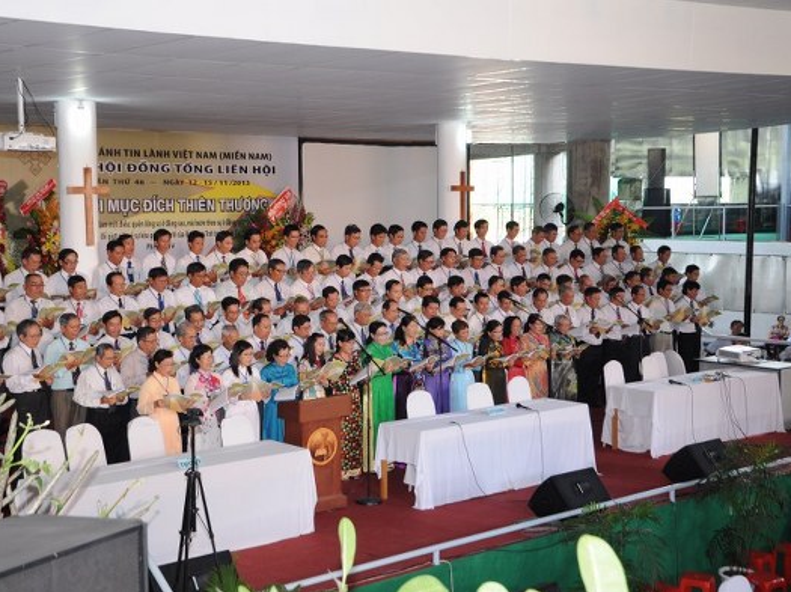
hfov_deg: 34.3
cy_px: 298
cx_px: 351
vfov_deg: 26.1
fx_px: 1279
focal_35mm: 56
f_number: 5.6
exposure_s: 1/60
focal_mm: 34
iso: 400
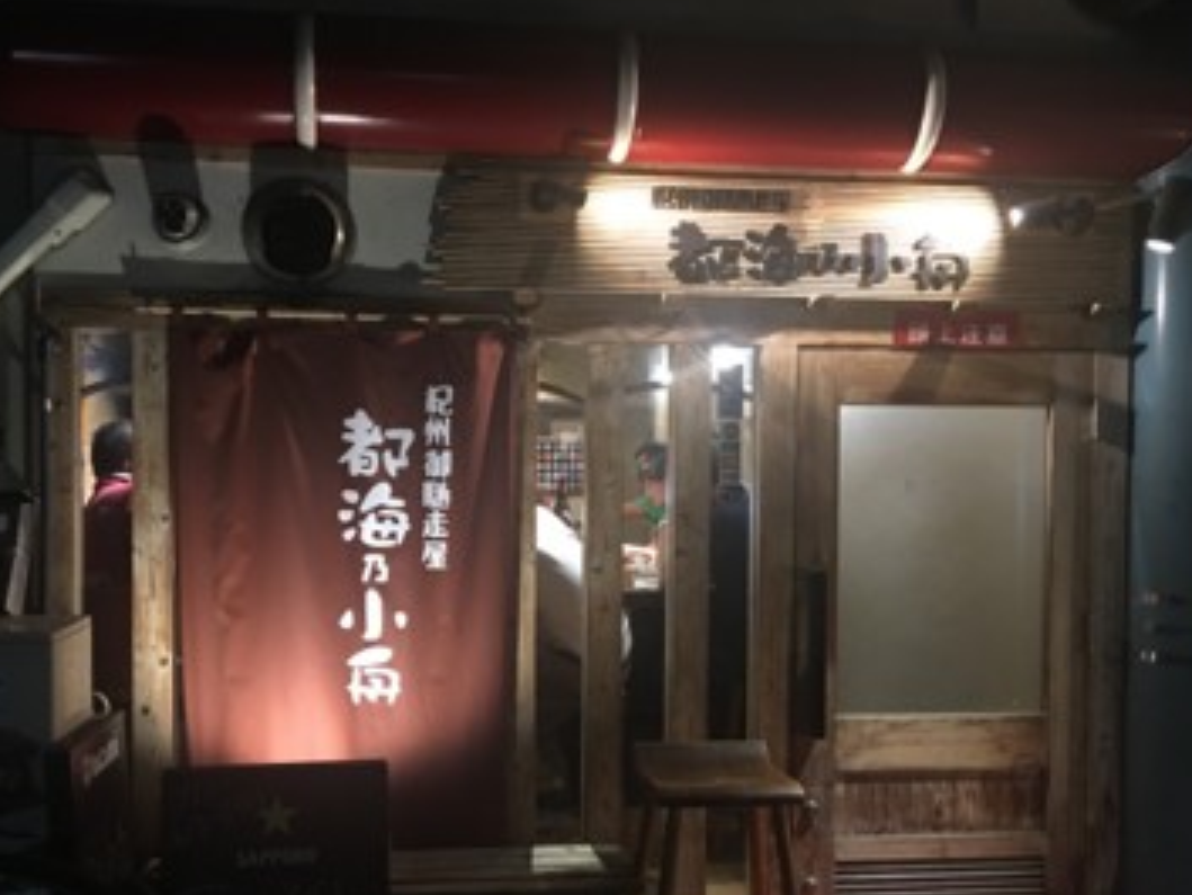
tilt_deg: -1.0
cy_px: 537
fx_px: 1275
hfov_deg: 50.0
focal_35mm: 37
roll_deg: -0.7
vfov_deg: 38.5
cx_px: 530
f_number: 2.2
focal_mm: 4.15
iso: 64
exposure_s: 1/4
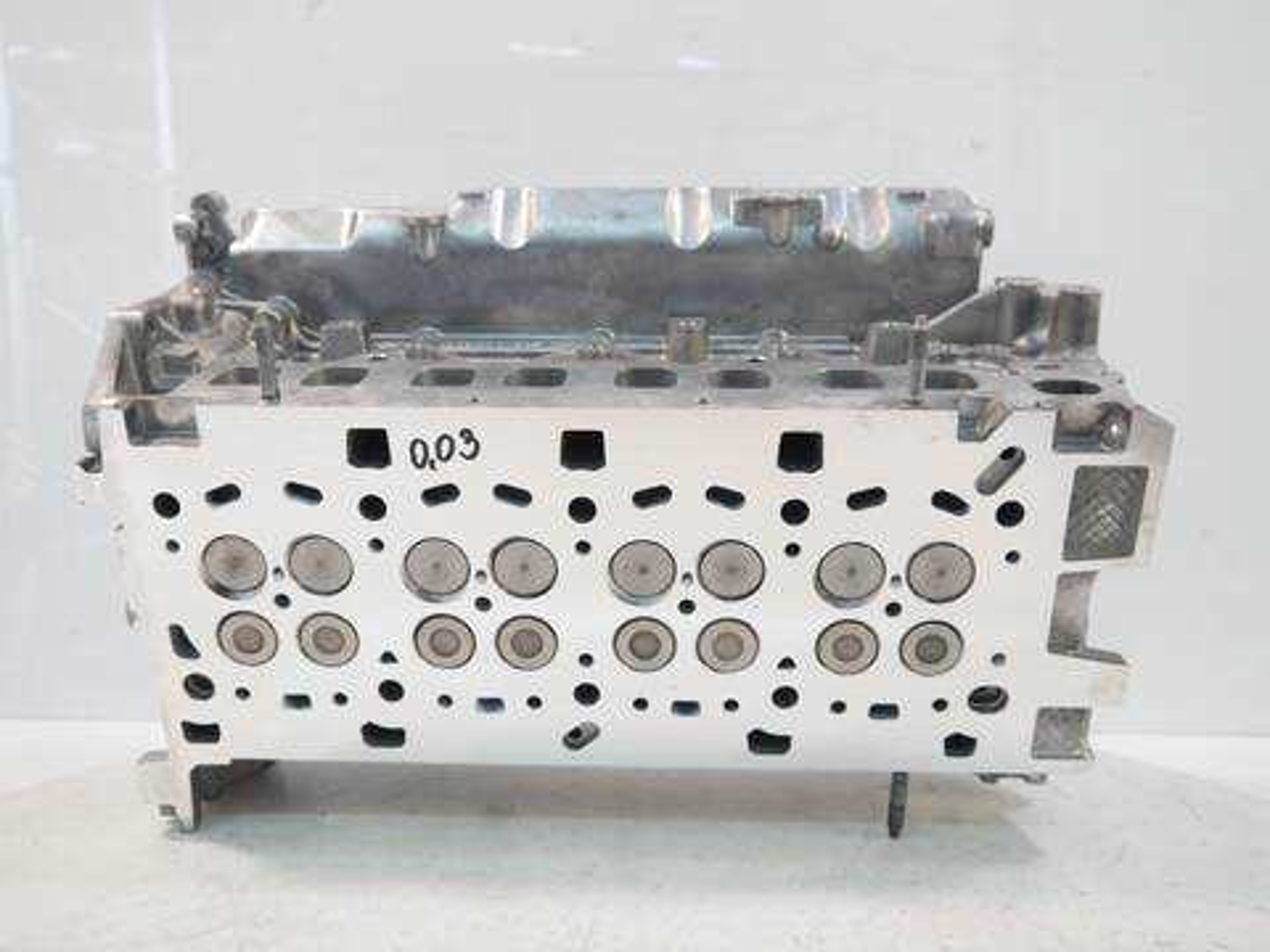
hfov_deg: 60.0
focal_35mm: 30
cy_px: 476
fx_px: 1101
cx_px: 635
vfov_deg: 46.8
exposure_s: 1/60
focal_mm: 15
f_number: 3.5
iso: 500
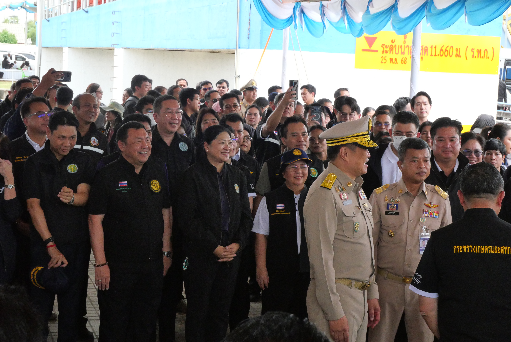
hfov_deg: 24.5
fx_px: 1179
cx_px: 256
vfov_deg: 16.5
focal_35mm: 83
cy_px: 171
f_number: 10
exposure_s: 1/800
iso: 3200
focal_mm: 40
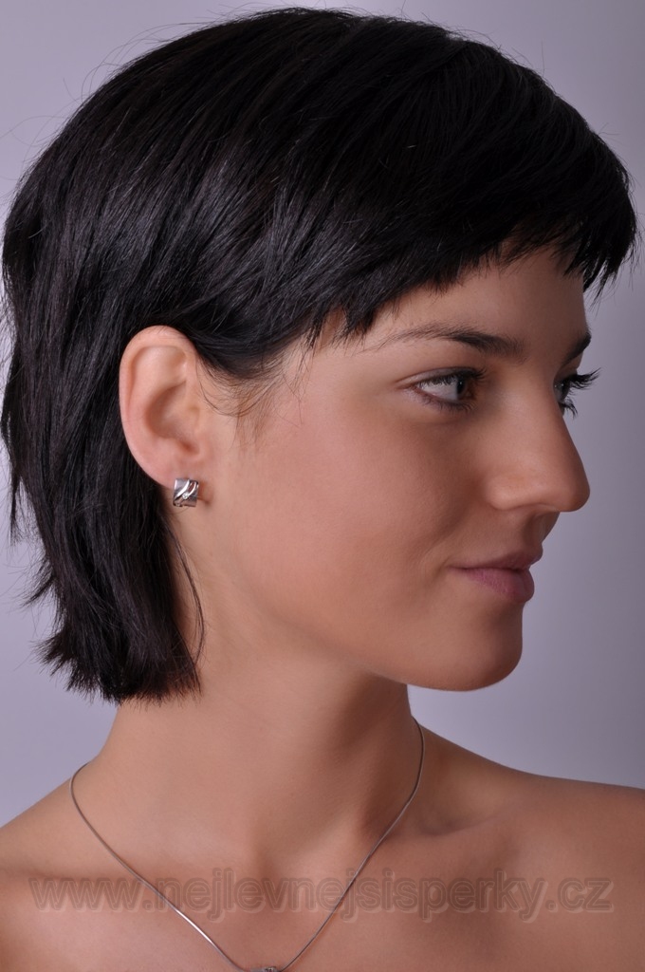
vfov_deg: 26.0
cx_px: 322
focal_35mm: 78
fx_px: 2102
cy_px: 486
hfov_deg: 17.4
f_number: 11
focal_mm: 52
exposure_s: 1/160
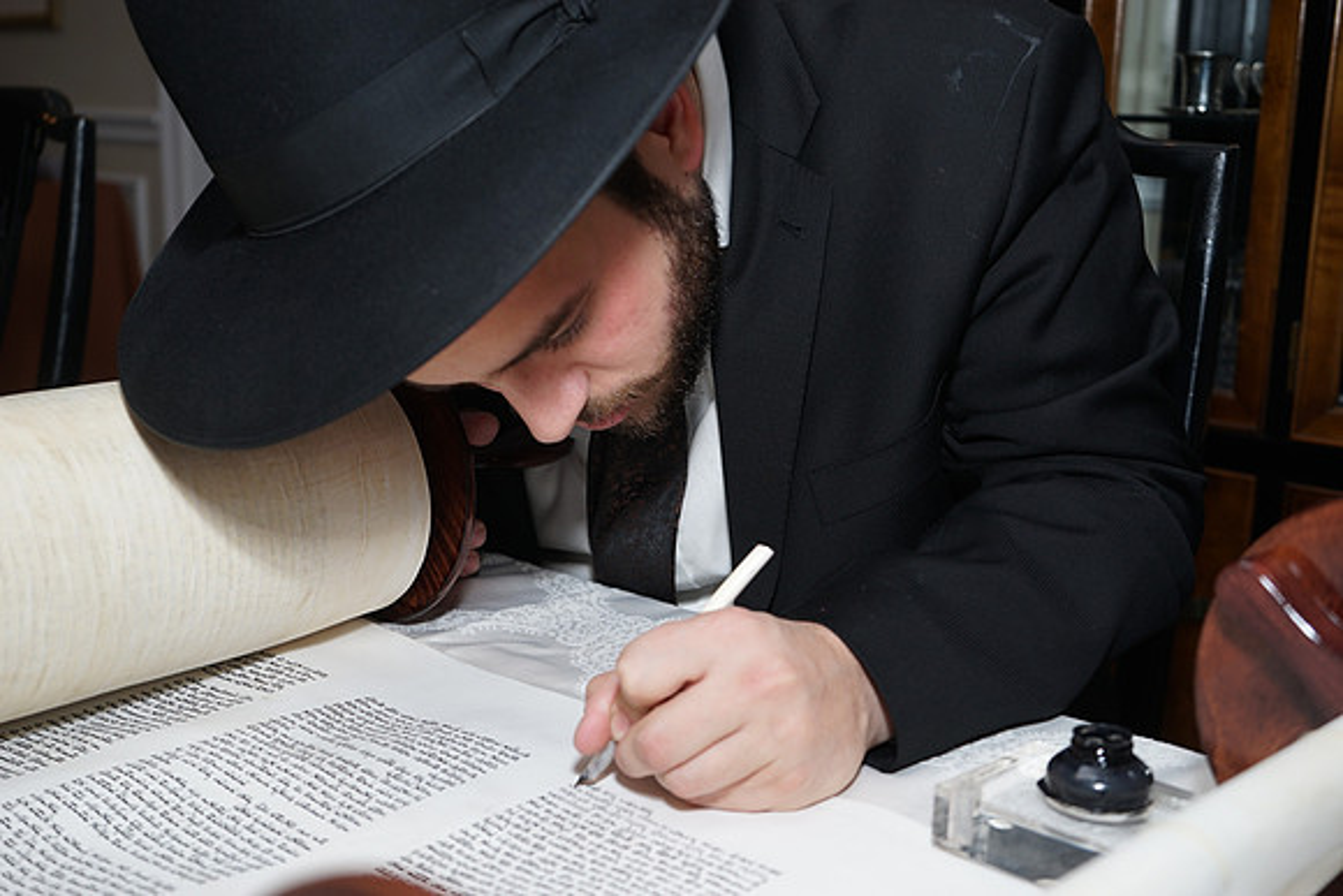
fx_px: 1567
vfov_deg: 31.9
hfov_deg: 46.4
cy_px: 448
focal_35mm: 42
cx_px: 672
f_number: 5.6
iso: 250
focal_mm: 42
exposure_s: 1/100
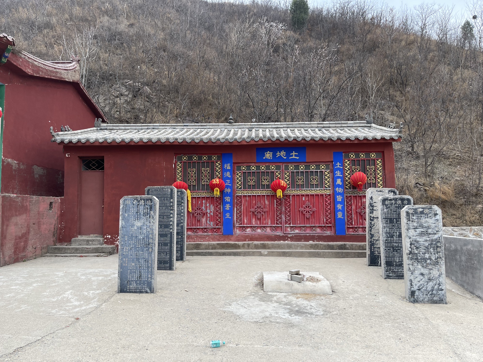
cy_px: 181
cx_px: 242
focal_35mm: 25
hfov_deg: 69.4
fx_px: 349
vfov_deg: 54.9
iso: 32
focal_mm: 5.1
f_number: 1.6
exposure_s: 1/129
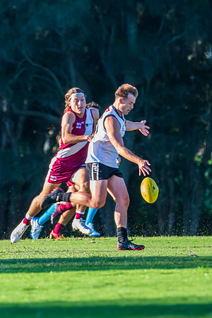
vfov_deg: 3.0
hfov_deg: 2.0
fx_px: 6173
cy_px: 142
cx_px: 84
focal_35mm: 699
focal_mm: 360
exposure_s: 1/500
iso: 800
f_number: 7.1
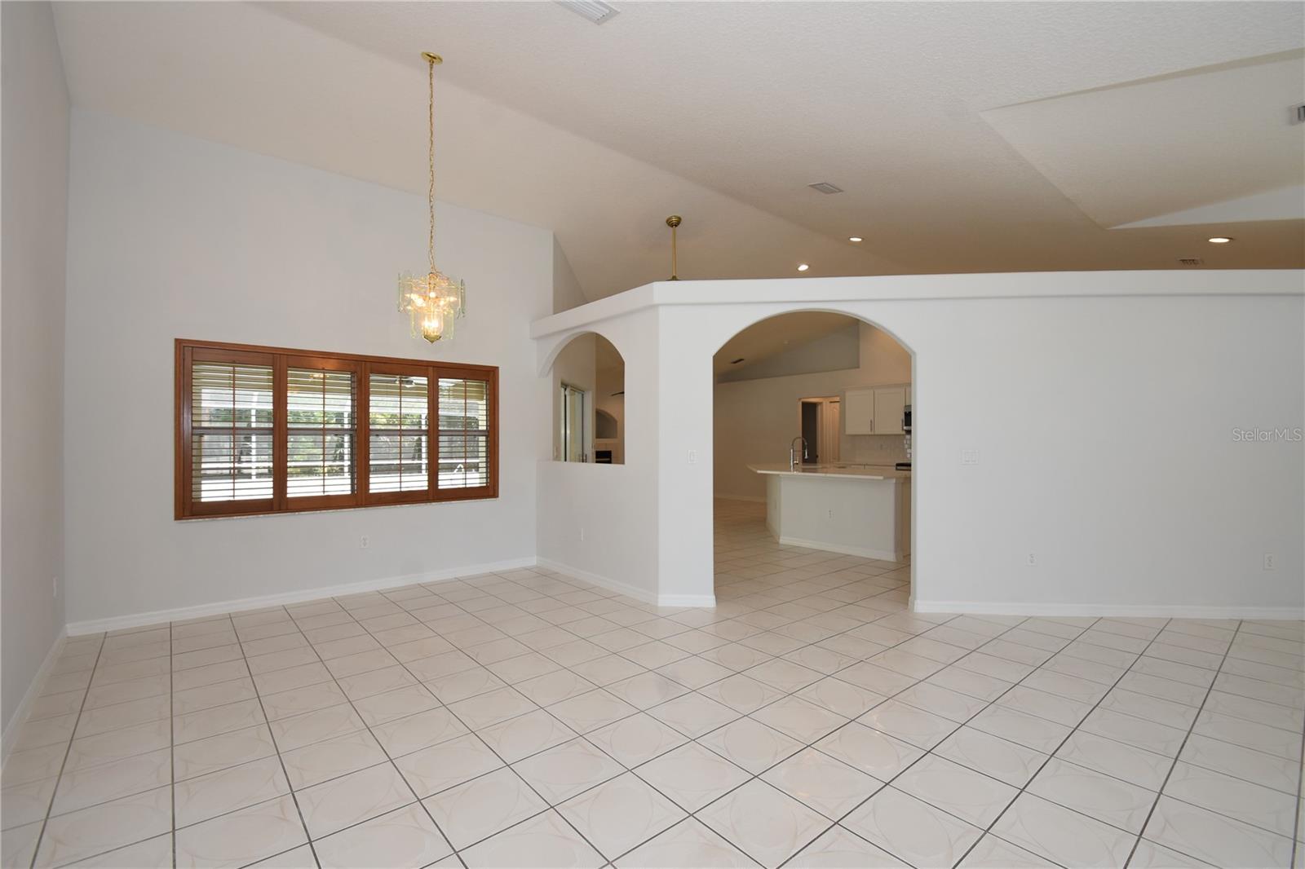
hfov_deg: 100.4
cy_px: 434
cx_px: 652
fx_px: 544
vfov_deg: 77.3
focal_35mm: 15
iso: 200
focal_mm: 10
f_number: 5
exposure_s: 1/100
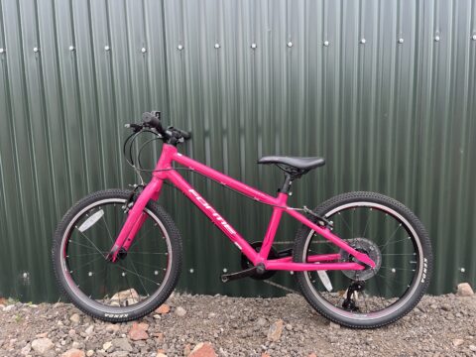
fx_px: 358
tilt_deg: -5.9
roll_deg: +1.0
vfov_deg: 53.1
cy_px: 178
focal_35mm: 26
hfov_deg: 67.3
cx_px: 238
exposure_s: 1/400
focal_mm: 5.1
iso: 50
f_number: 1.6
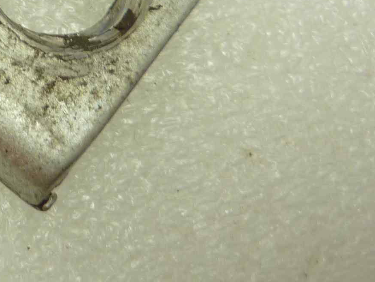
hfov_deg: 22.7
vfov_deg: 19.2
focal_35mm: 73
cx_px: -156
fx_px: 791
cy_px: -40
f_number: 3.3
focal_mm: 4.1
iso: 80
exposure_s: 1/20
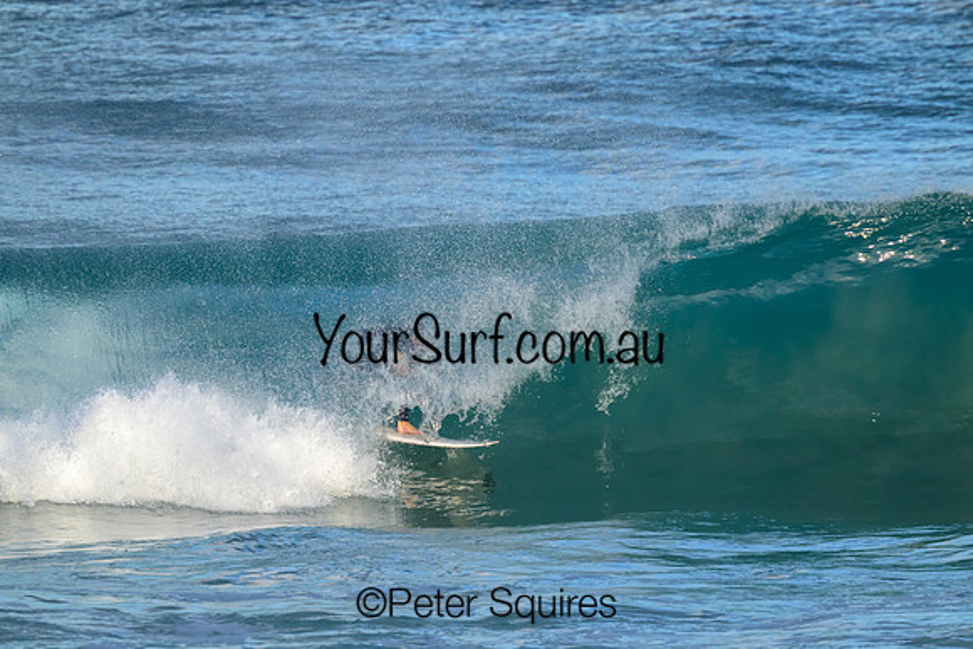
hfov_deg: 3.1
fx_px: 17842
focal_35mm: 660
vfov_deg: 2.1
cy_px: 324
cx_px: 486
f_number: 11
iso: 2200
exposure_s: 1/1600
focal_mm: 660
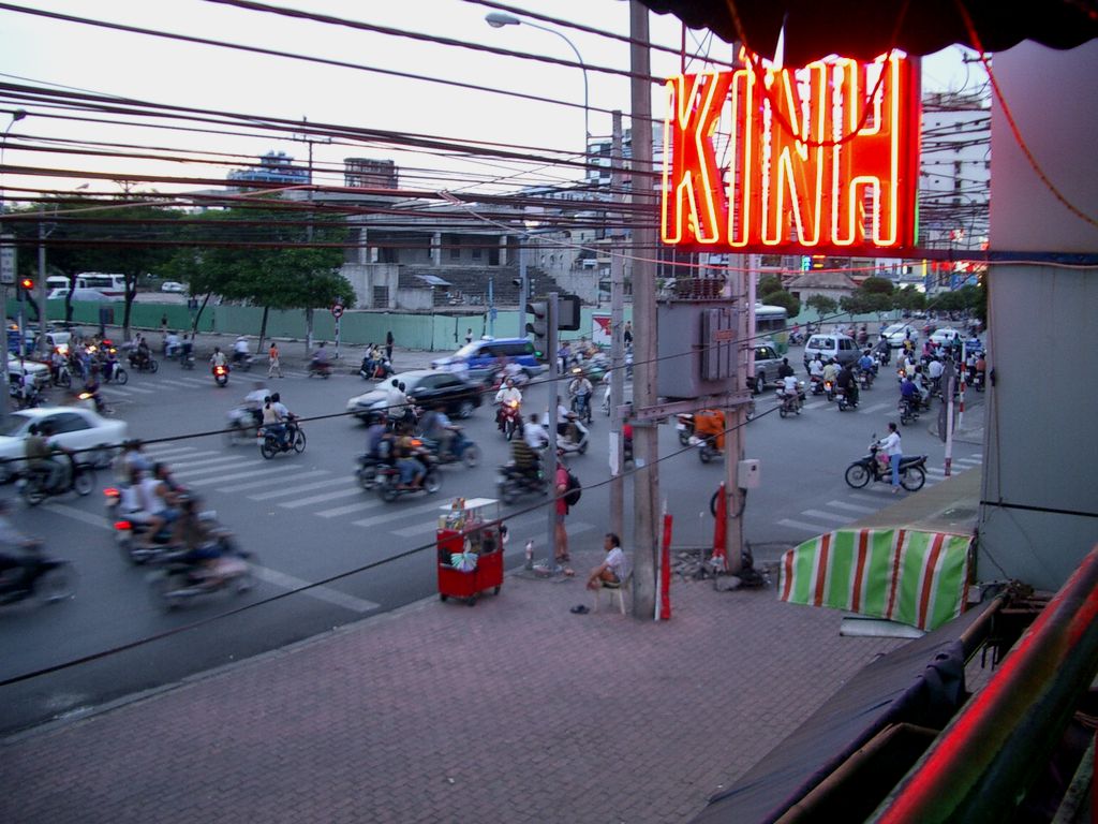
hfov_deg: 52.6
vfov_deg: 40.7
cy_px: 412
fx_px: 1110
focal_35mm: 35
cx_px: 549
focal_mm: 5.8
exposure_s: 1/20
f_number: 2.6
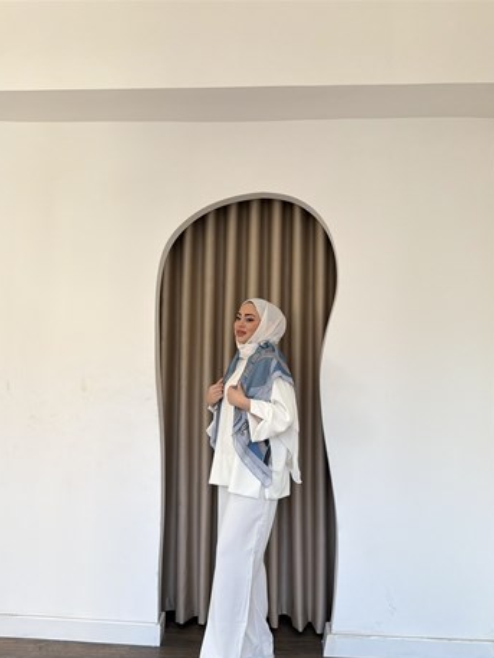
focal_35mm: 28
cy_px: 382
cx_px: 235
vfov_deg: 63.1
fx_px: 533
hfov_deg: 49.7
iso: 200
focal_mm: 6.76
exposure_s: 1/393
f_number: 1.78
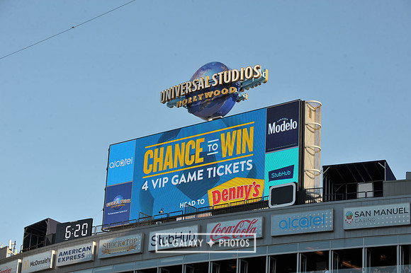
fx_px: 981
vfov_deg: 15.9
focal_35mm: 86
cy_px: 136
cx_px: 206
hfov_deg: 23.7
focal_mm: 86
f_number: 9
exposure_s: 1/320
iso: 200
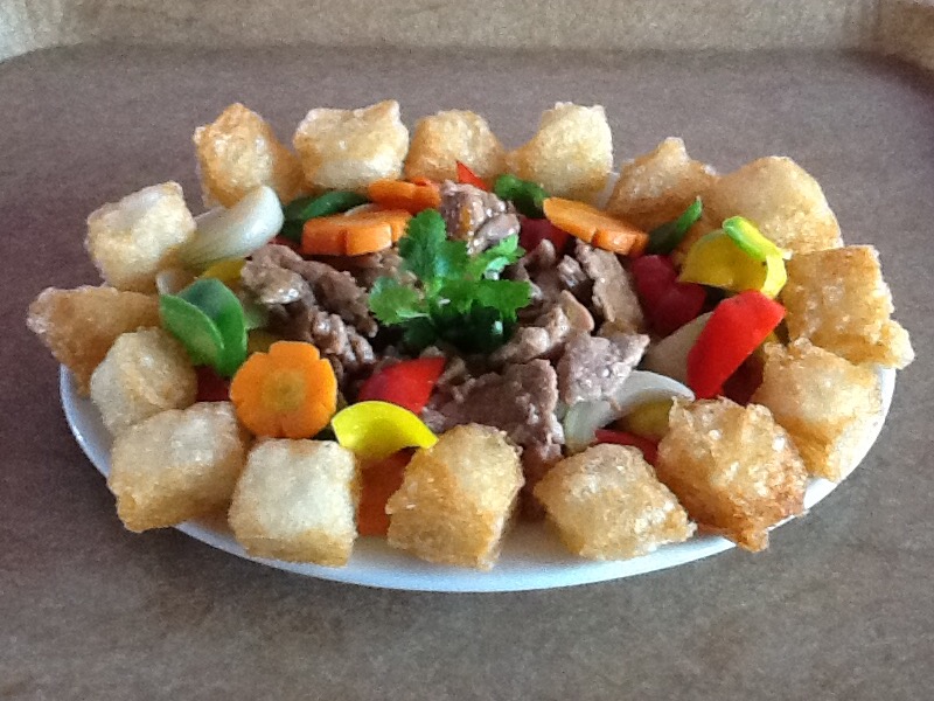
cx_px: 467
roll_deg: -1.2
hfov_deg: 42.9
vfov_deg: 32.9
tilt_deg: -44.6
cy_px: 350
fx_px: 1187
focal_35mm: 44
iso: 200
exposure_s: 1/30
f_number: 2.4
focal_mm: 2.03
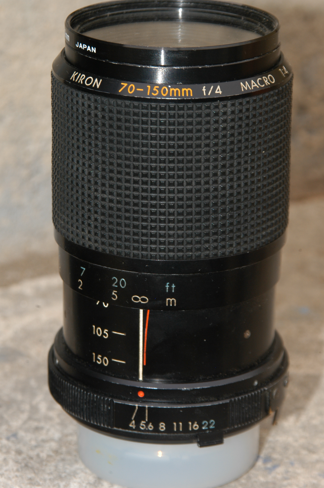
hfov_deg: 8.4
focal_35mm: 163
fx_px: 2205
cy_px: 254
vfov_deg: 12.6
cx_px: 170
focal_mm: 92
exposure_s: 1/180
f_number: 8
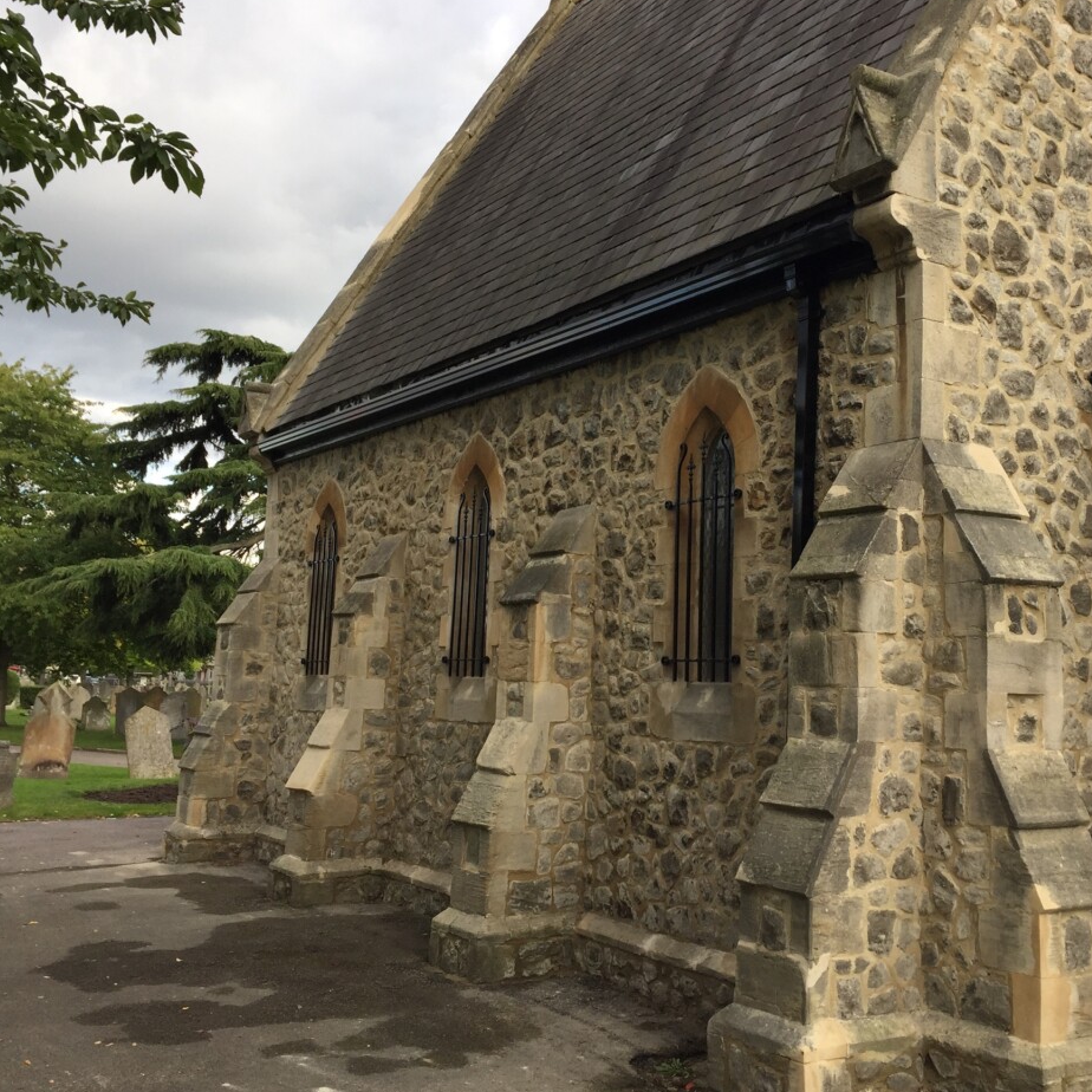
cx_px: 672
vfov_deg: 44.9
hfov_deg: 44.6
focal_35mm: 37
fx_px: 1321
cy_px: 518
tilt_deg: +7.6
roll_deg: -1.9
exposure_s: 1/344
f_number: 2.2
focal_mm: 4.15
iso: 32
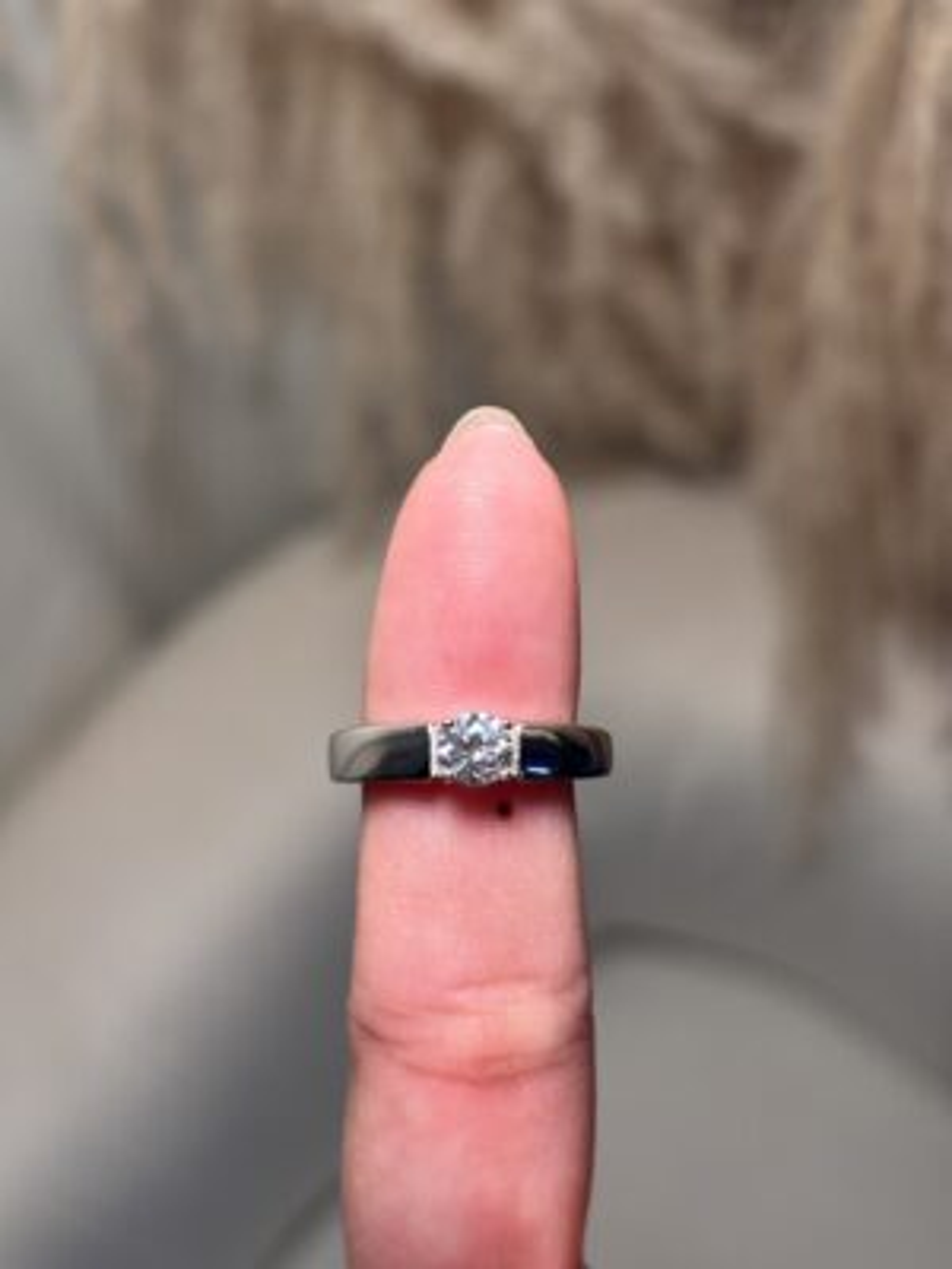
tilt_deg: -59.0
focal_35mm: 52
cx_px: 476
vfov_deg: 36.8
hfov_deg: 28.0
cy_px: 634
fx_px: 1907
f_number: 1.6
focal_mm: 5.96
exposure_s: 1/60
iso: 64
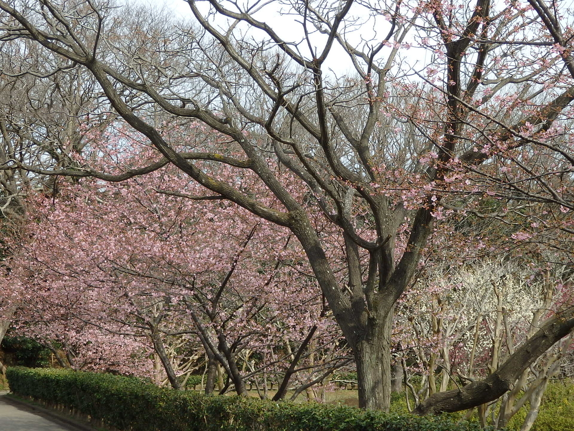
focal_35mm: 60
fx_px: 995
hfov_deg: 32.2
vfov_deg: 24.4
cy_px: 216
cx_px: 287
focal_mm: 10.8
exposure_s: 1/500
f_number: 4.2
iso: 125
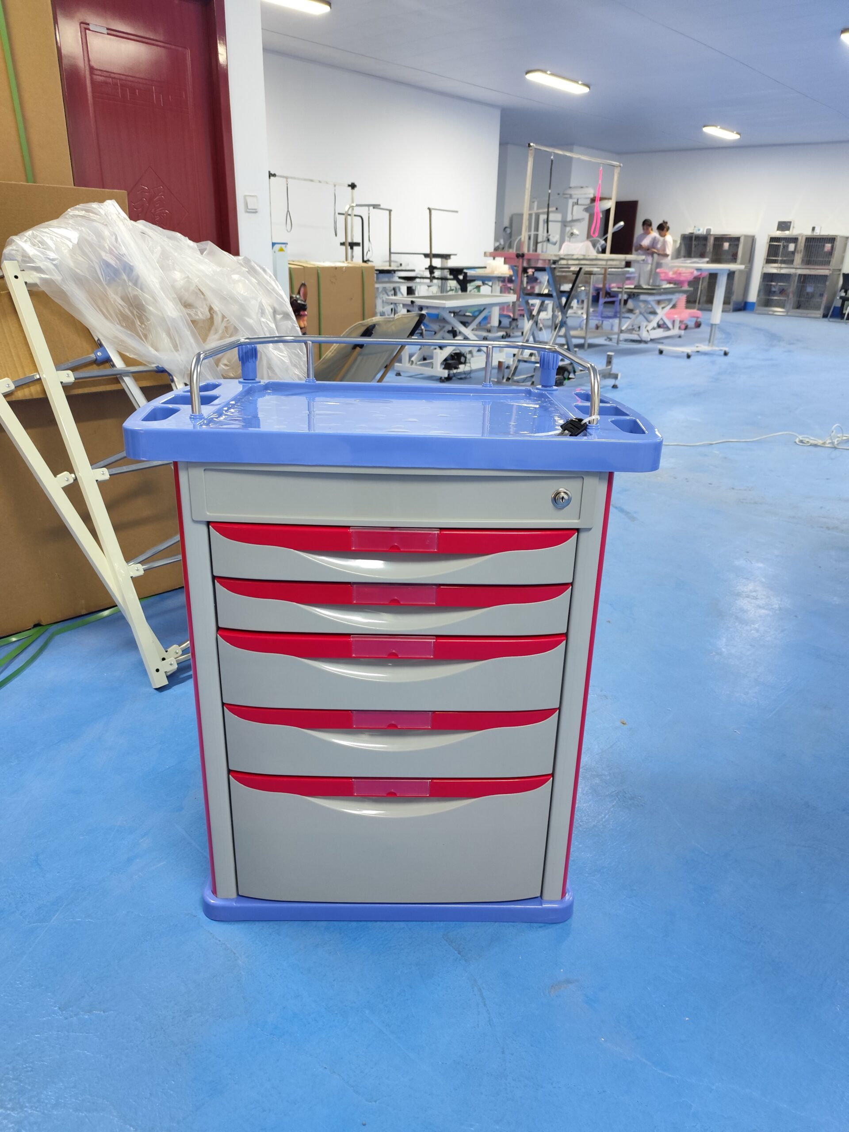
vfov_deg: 73.9
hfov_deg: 58.9
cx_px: 424
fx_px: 752
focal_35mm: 23
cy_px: 566
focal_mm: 6.14
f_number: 1.65
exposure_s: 1/50
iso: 1000
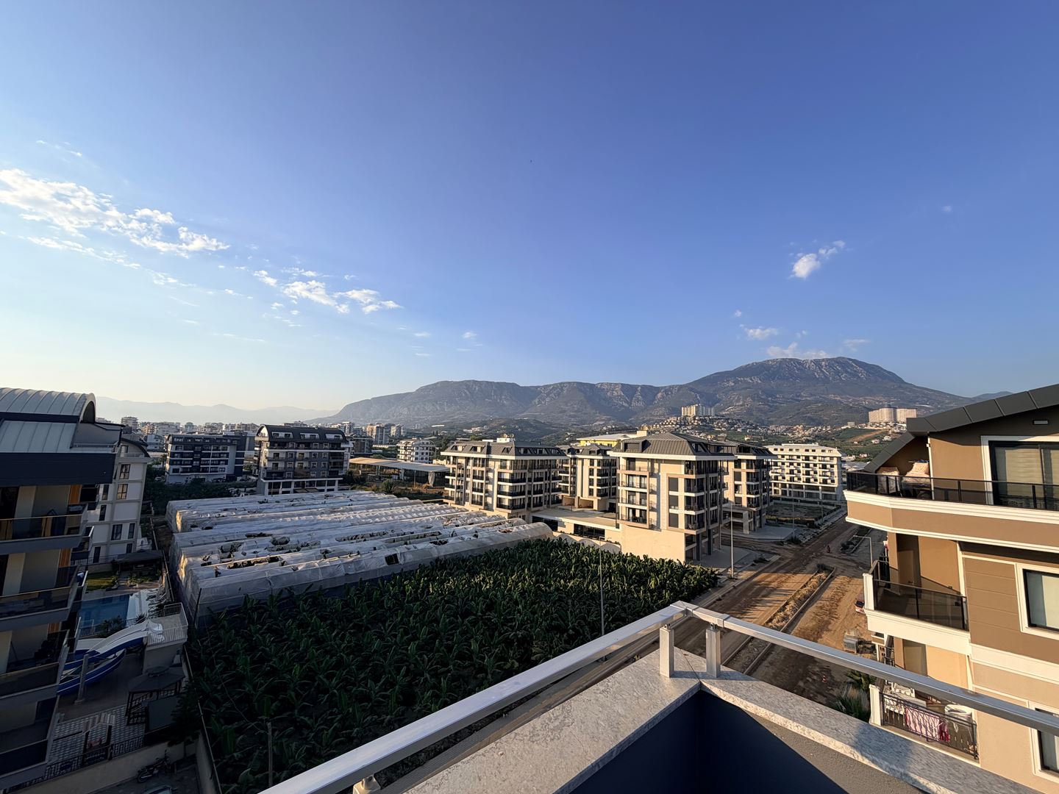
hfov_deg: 102.1
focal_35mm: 14
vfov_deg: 85.7
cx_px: 530
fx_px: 428
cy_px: 397
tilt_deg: +6.2
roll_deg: -2.1
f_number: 2.2
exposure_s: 1/770
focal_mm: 2.22
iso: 25
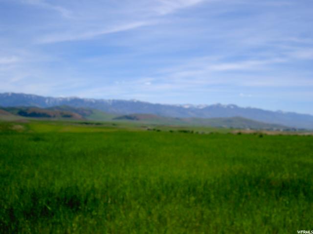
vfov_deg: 36.8
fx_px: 353
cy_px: 117
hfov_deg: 47.9
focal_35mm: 39
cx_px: 156
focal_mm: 8
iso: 100
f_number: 4.7
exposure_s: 1/640
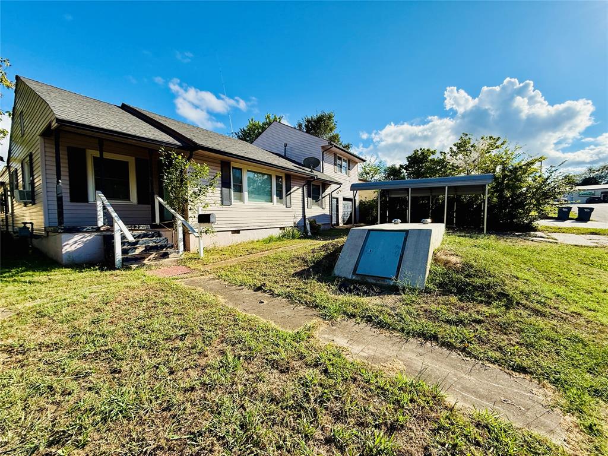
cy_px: 228
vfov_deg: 85.7
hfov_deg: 102.1
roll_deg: +0.0
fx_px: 246
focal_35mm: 14
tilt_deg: -2.7
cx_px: 304
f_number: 2.2
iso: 64
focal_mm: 2.22
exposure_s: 1/1698
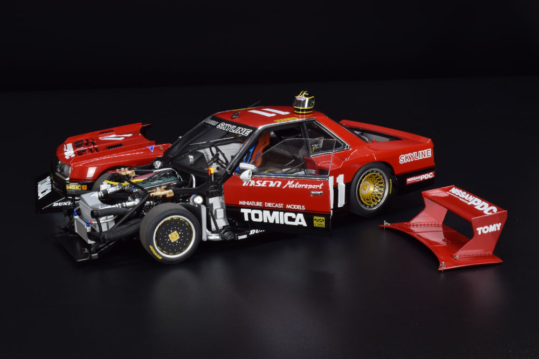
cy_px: 180
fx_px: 674
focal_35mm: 45
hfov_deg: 43.6
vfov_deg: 29.9
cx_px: 270
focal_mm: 30
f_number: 22
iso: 100
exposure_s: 1.3
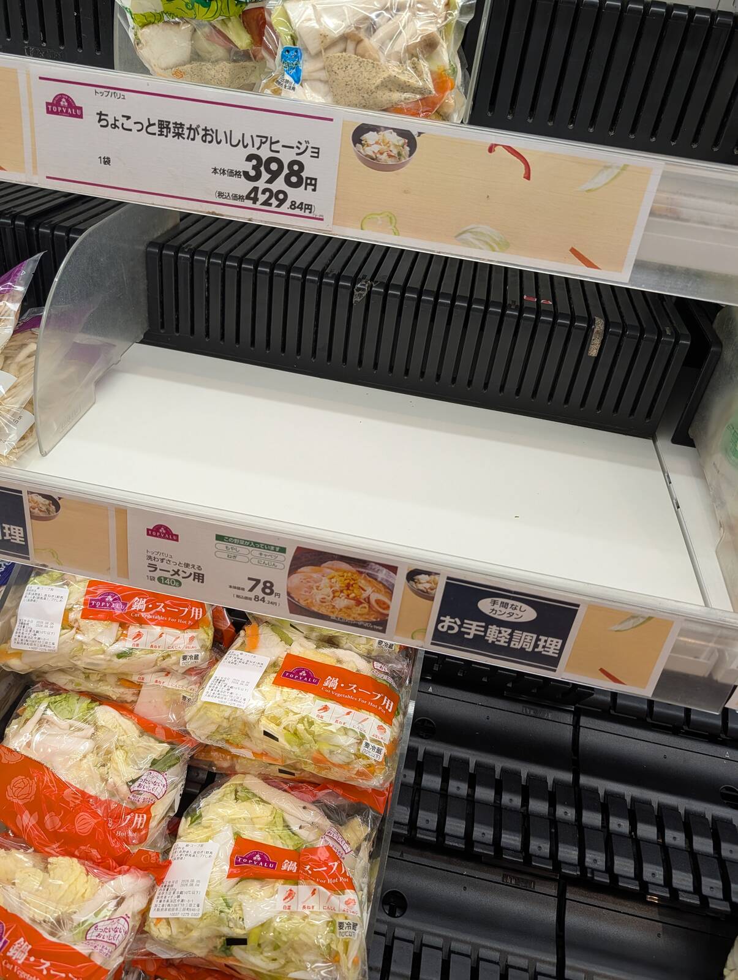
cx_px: 369
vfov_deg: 71.5
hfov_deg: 56.9
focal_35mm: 24
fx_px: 680
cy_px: 490
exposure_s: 1/522
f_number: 1.68
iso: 185
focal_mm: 6.9
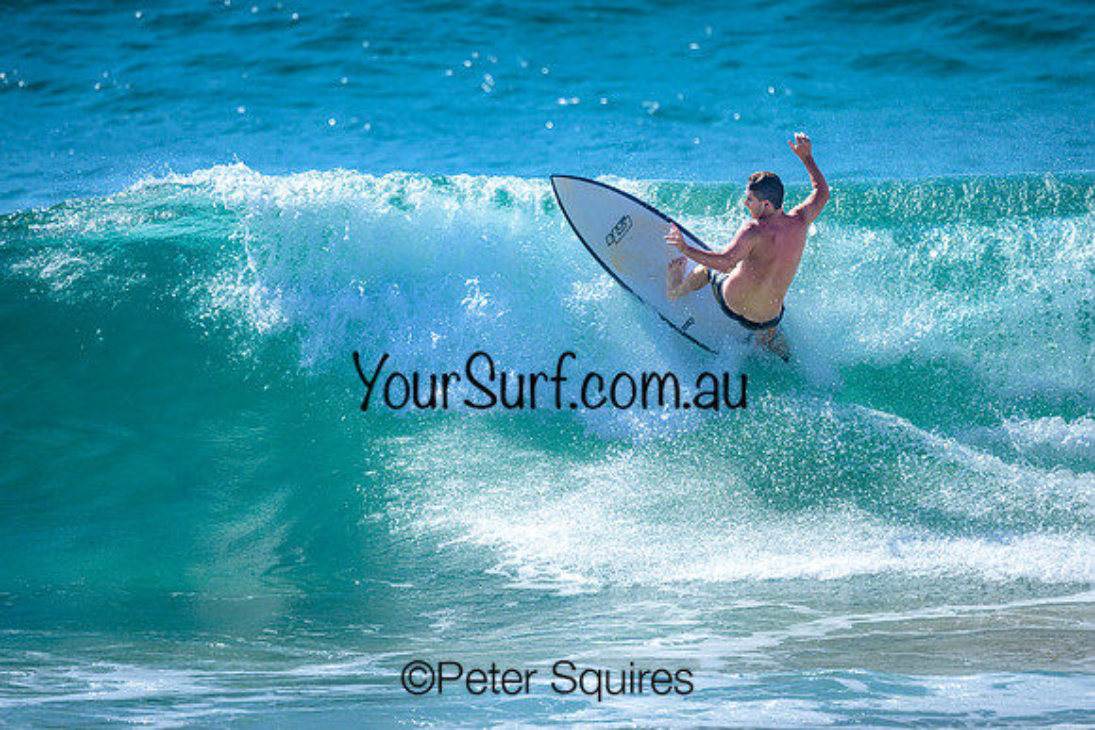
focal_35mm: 954
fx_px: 29019
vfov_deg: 1.4
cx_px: 599
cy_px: 347
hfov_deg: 2.2
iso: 320
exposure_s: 1/3200
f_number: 6.3
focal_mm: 800
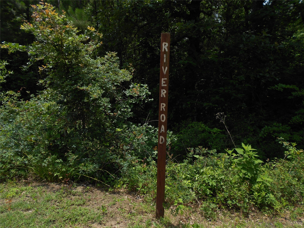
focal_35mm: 26
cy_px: 114
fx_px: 228
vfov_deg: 53.1
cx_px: 152
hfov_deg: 67.3
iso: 80
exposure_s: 1/1250
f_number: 3.2
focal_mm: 4.6
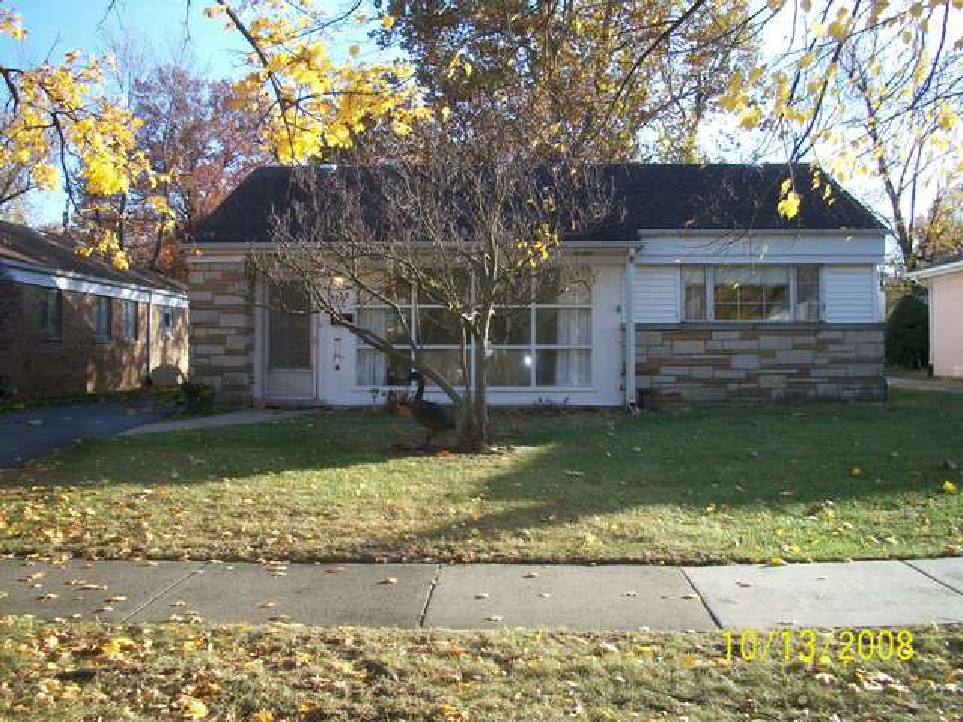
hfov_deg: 52.6
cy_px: 361
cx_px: 482
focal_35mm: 35
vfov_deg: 40.7
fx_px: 974
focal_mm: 6.3
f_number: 3.1
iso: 80
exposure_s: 1/250
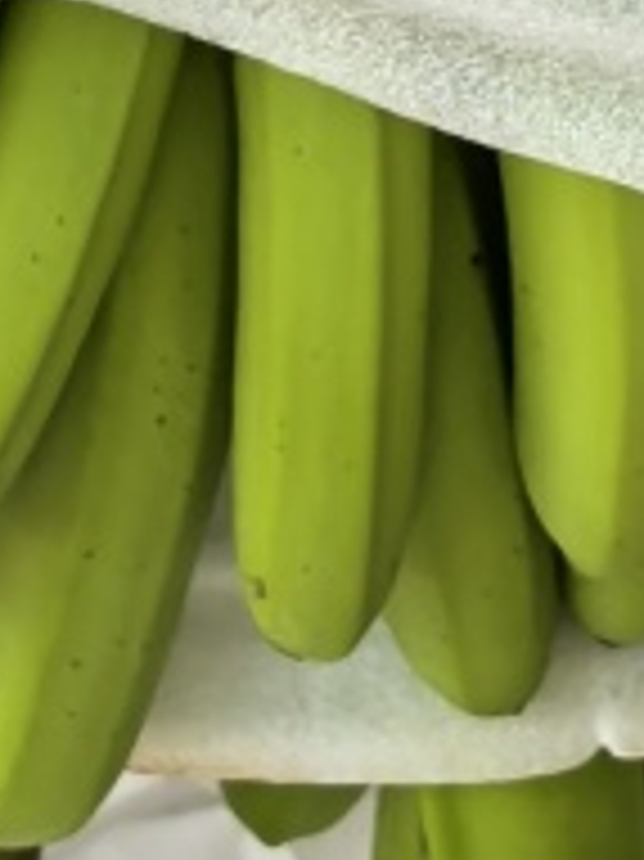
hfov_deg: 6.6
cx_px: 441
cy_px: -1177
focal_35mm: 224
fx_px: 5563
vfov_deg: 8.2
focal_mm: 6.98
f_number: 2
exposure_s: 1/2278
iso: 500
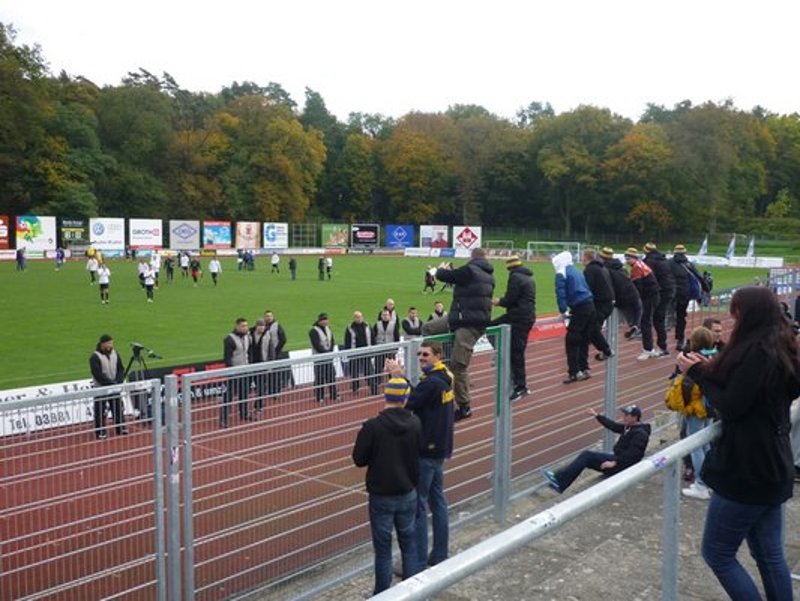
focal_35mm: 33
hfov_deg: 55.3
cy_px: 300
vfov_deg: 43.0
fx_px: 763
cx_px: 400
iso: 80
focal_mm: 5.5
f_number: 2.8
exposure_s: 1/250
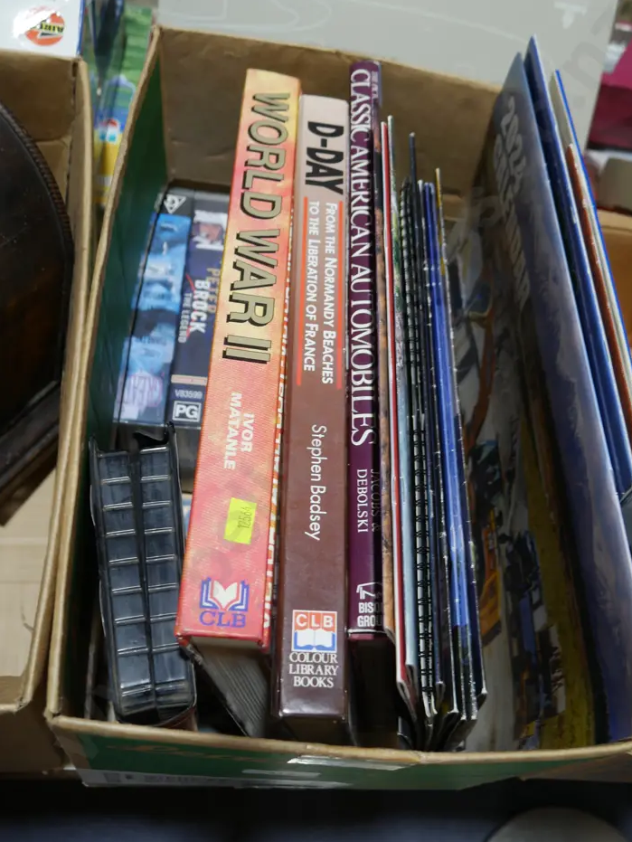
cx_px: 346
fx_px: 803
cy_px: 387
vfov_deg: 55.3
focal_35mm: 33
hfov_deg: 42.9
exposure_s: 1/80
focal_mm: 15
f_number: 3.6
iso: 200
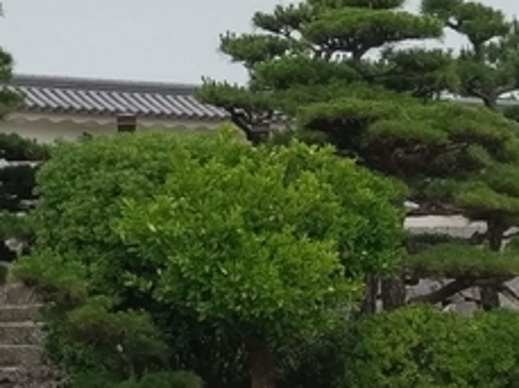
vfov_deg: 16.2
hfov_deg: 21.0
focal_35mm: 91
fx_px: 1362
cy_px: 141
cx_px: 39
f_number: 1.8
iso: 100
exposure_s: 1/960
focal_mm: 4.58
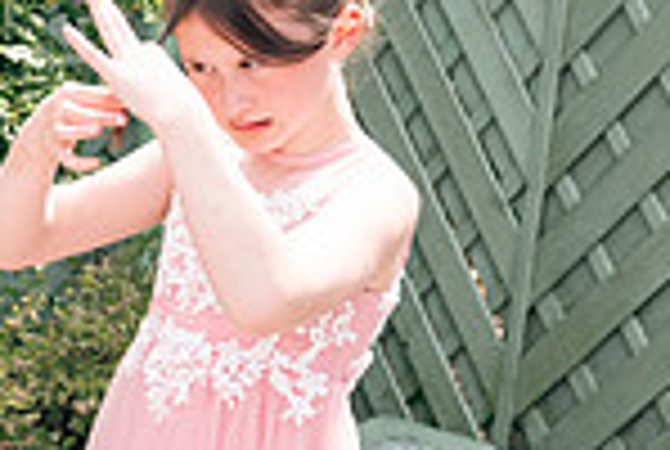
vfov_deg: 9.7
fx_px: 2536
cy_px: 731
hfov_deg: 13.7
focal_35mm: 136
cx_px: -459
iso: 100
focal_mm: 35
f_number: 5
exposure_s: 1/200
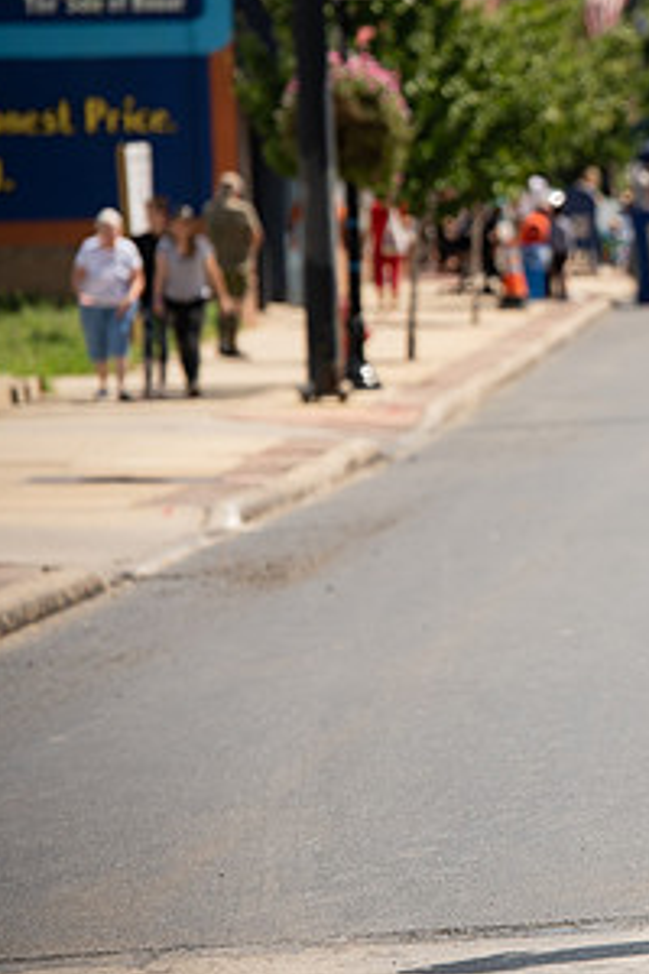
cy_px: 472
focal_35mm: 309
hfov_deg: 4.4
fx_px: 8355
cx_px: 922
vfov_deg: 6.7
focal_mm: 160
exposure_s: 1/640
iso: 200
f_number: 5.6
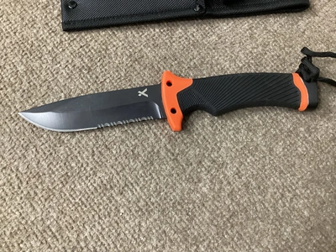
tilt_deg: -75.3
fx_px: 301
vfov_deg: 45.4
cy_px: 126
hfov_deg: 58.4
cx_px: 168
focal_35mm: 31
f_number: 2.4
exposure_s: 1/30
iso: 500
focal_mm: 3.3
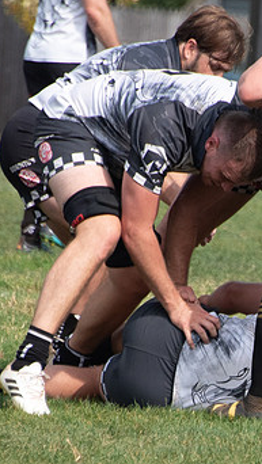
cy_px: 435
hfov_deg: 1.2
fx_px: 12320
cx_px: 302
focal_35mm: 1000
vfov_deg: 2.2
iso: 400
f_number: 6.3
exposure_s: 1/2500
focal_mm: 300
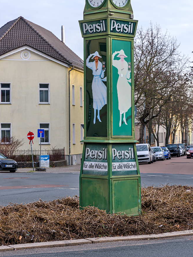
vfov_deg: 21.3
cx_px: 96
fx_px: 684
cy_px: 112
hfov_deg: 16.1
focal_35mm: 92
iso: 200
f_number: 7.1
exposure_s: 1/125
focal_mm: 56
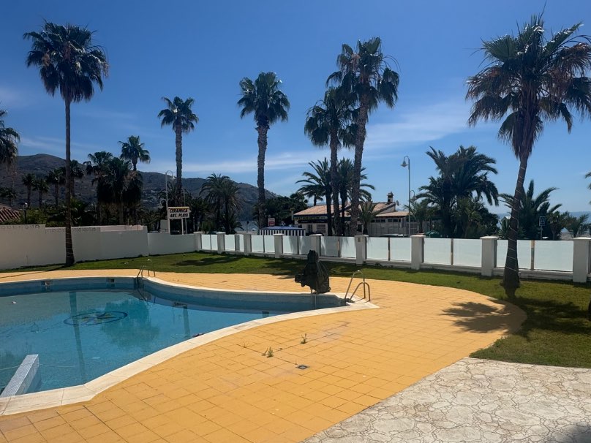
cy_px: 259
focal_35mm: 26
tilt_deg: -5.3
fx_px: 444
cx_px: 303
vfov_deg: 52.8
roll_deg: +1.3
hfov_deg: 67.3
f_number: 2.2
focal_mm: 2.22
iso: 40
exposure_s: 1/3906
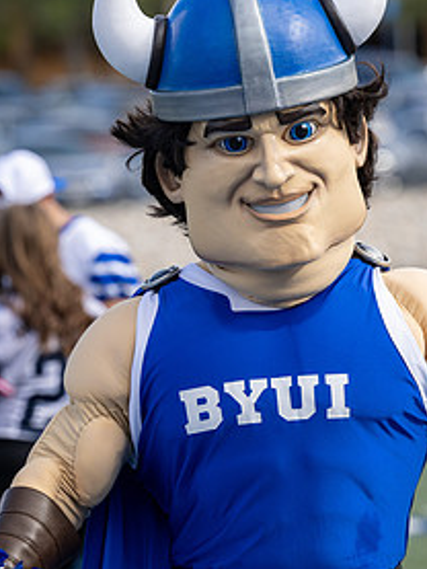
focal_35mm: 312
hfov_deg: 4.8
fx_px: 5128
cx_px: 296
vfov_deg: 6.3
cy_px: 279
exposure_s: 1/400
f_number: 4
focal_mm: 155
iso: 100
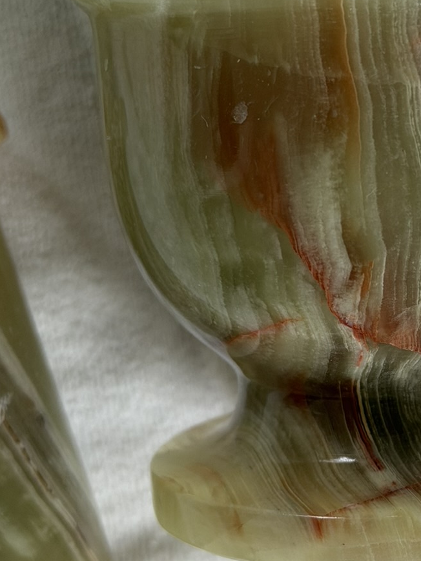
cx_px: 319
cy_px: 280
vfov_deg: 17.4
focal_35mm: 113
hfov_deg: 13.1
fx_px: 1833
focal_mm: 6.76
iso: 50
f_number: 1.78
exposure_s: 1/121
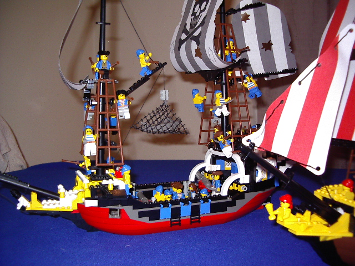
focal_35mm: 38
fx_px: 390
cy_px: 133
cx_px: 178
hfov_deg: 49.0
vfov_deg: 37.7
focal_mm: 5.8
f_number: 2.6
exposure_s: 1/60
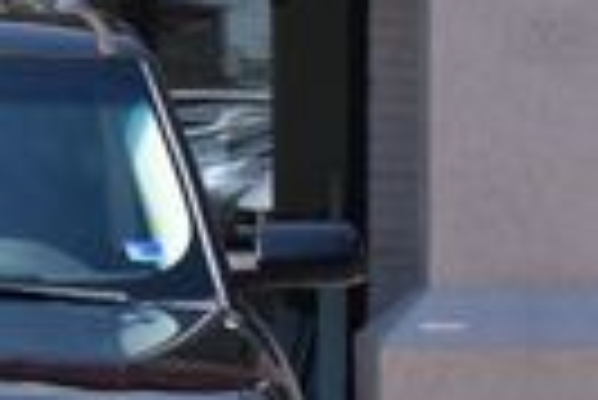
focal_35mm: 231
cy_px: 216
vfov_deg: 6.0
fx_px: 3841
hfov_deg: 8.8
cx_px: -121
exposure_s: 1/500
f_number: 11
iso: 400
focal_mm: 32
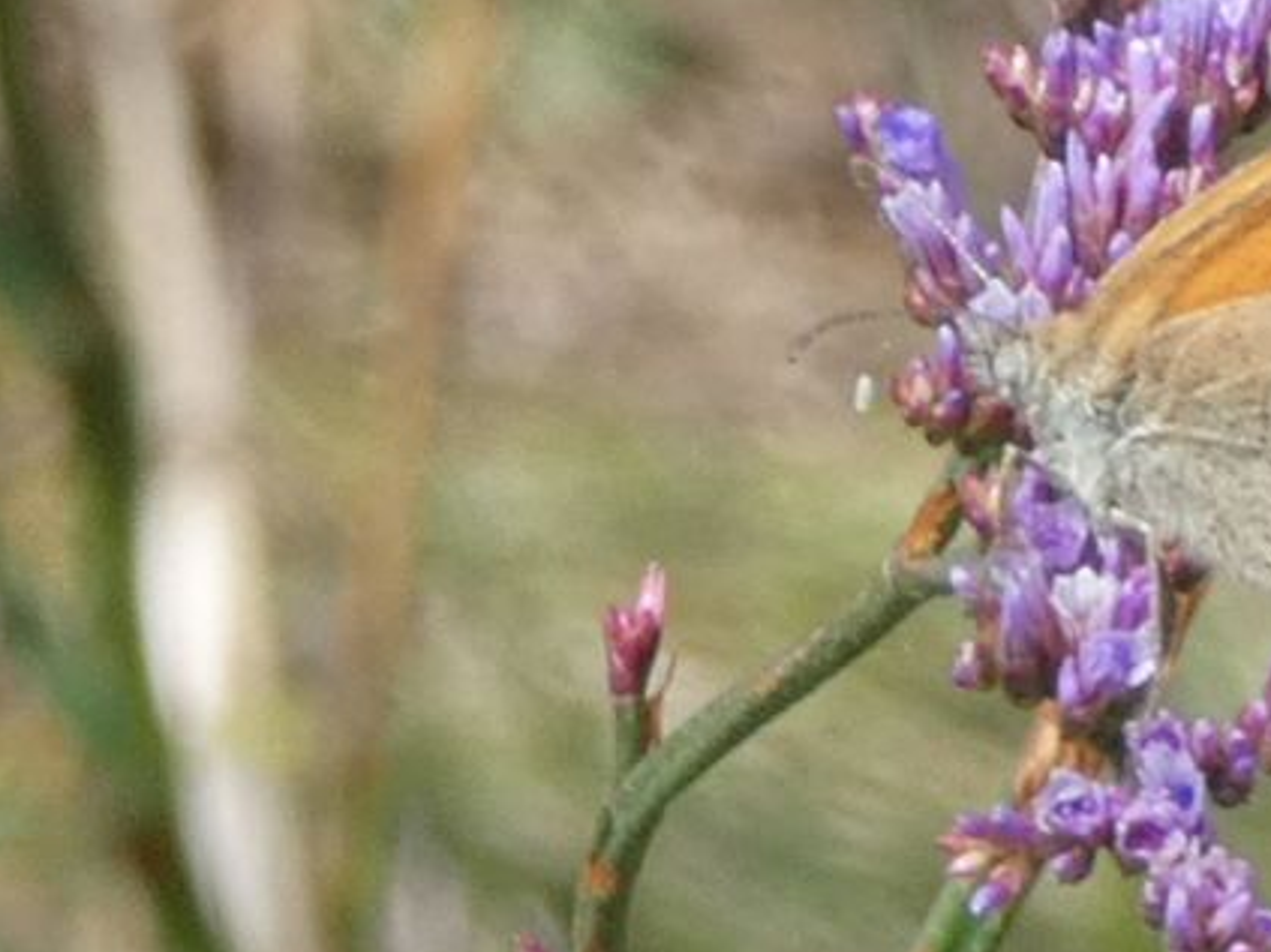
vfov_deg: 3.3
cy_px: 402
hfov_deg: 4.4
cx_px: 1248
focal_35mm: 450
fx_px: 16518
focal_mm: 39.9
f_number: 5.5
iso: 80
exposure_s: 1/100
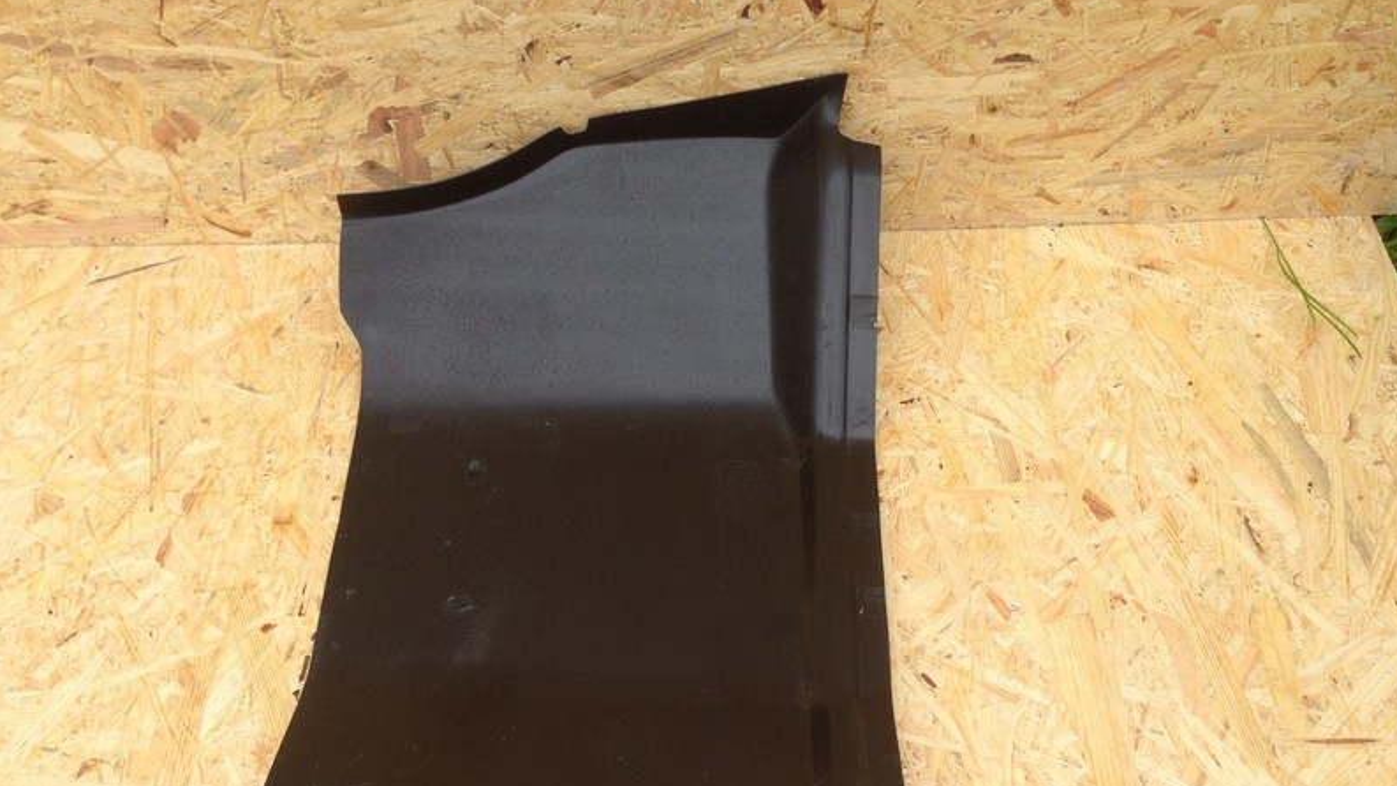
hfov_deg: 54.0
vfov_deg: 31.8
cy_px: 518
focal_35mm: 37
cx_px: 715
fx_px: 1371
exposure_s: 1/212
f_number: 2.4
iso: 50
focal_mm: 4.12
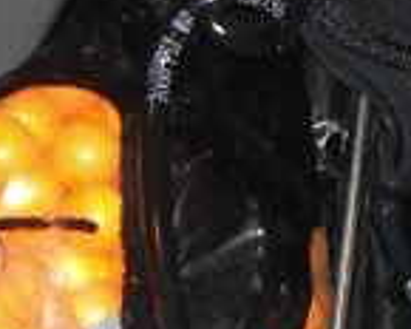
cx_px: 439
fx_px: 2481
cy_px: -11
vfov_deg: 7.5
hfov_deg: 9.4
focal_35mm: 204
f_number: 2.8
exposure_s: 1/60
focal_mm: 7.9
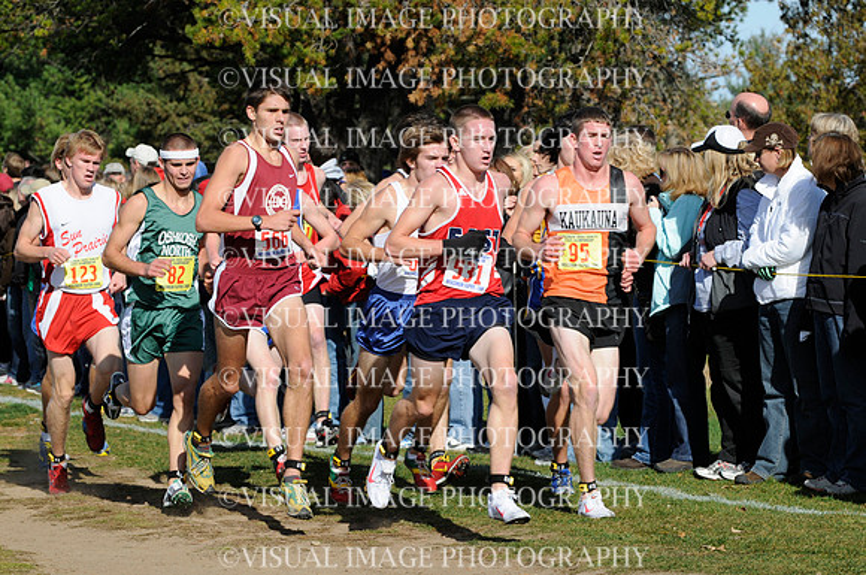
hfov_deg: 13.1
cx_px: 433
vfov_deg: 8.7
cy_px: 288
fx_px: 3783
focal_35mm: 158
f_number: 5.6
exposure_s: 1/640
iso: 200
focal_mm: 105
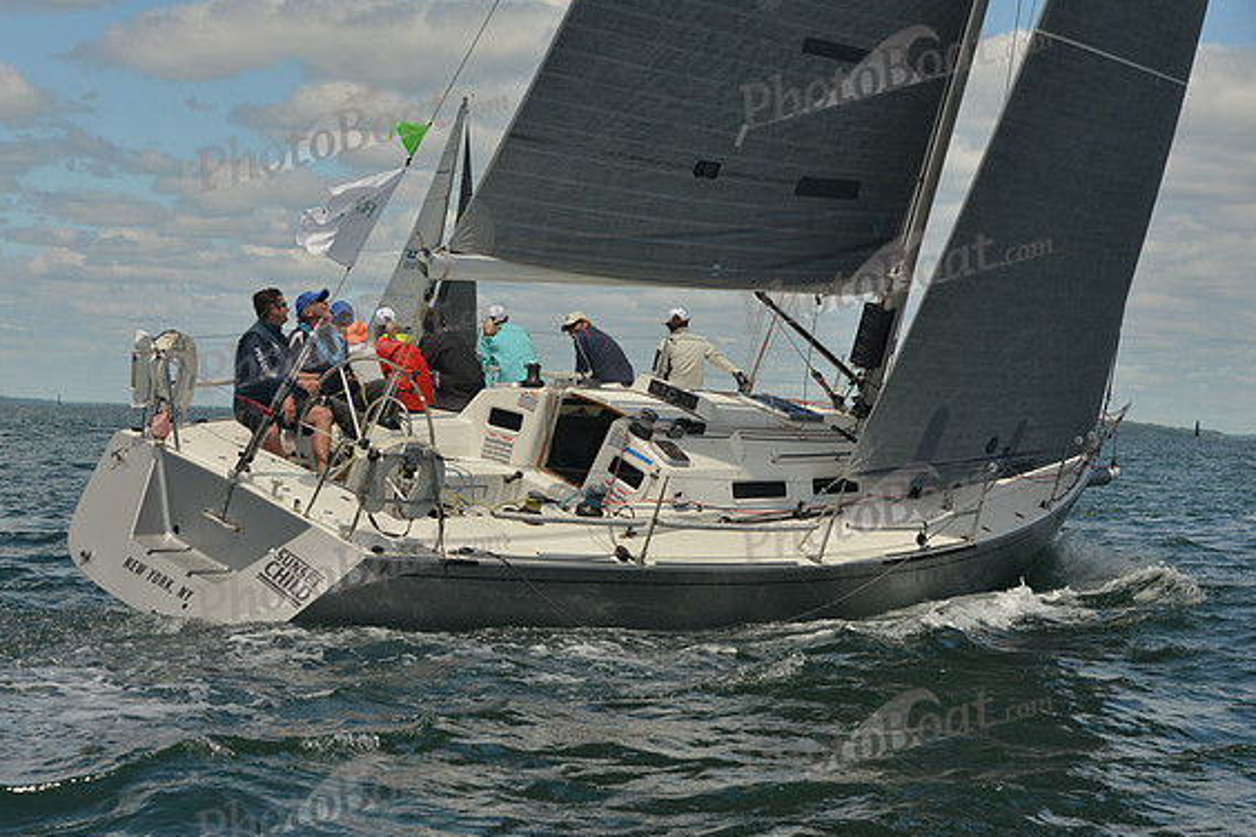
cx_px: 626
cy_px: 424
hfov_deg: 28.1
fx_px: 2512
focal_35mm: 72
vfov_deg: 18.9
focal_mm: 70
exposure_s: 1/800
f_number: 8
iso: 400
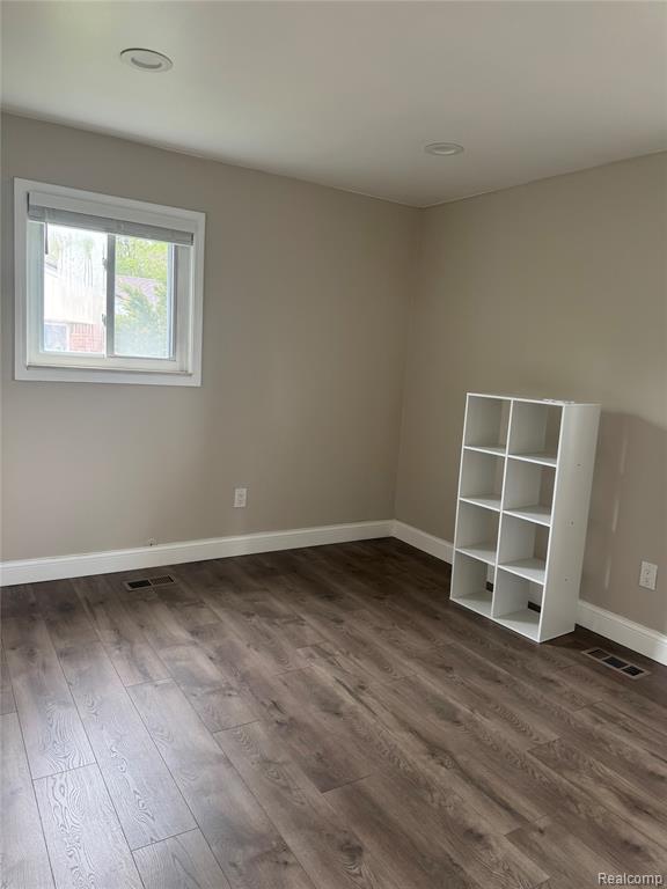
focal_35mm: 24
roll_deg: -3.0
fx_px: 617
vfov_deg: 71.6
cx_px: 334
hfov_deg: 56.8
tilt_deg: -7.7
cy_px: 444
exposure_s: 1/60
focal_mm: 6.76
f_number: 1.78
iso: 125
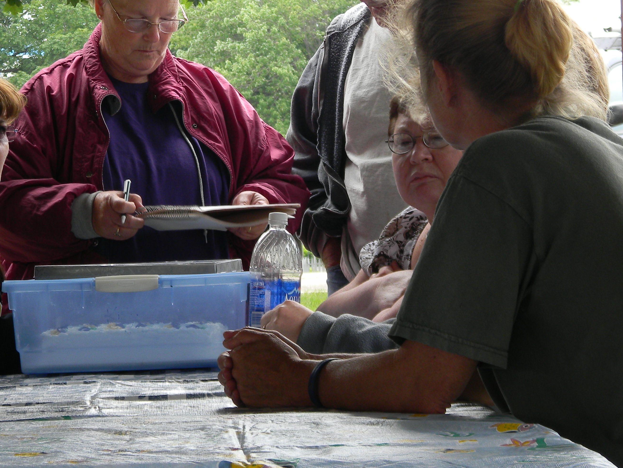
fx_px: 2286
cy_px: 111
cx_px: 216
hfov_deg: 15.5
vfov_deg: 11.6
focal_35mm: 127
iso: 80
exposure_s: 1/67
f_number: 4.5
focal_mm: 15.1
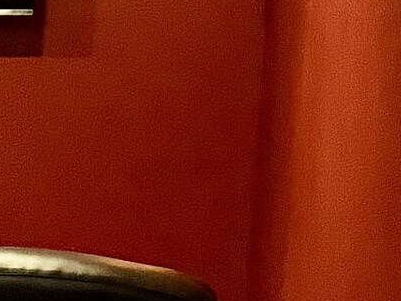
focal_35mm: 184
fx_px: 2132
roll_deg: +0.2
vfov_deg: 8.1
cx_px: -1014
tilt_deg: -8.0
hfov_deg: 8.1
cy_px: 227
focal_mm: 6.76
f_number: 1.78
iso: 1600
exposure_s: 1/24
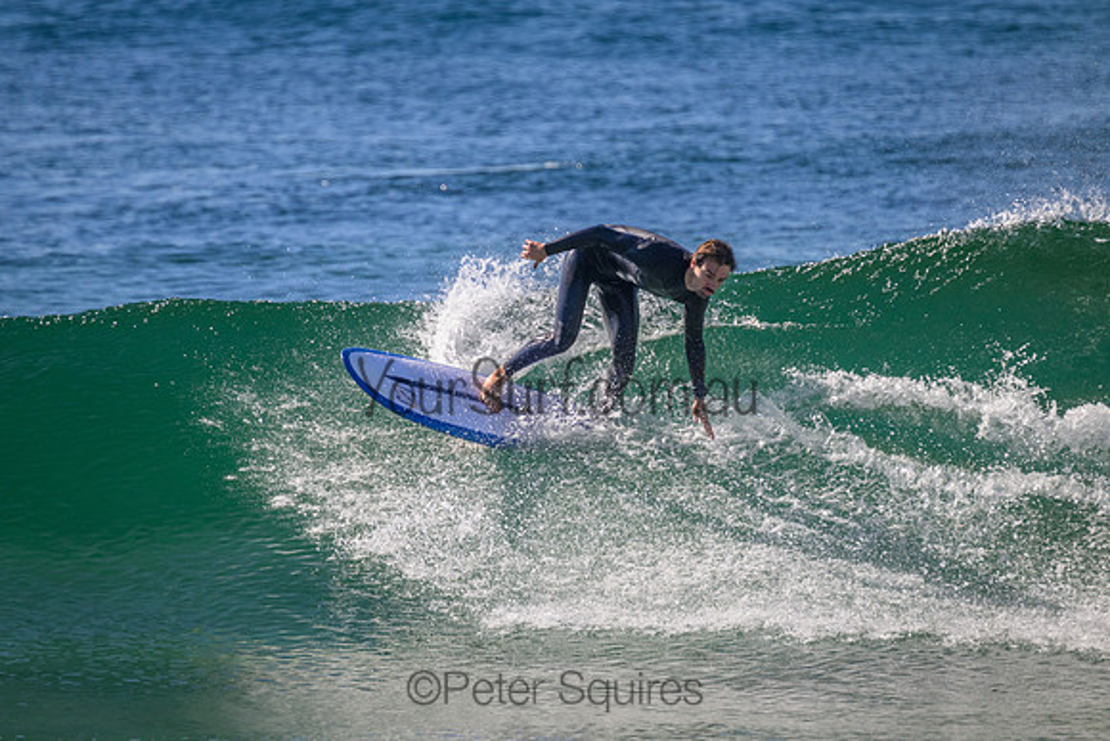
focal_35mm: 720
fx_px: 22204
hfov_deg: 2.9
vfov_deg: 1.9
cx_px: 555
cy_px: 370
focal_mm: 720
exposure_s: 1/2000
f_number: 11
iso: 1400
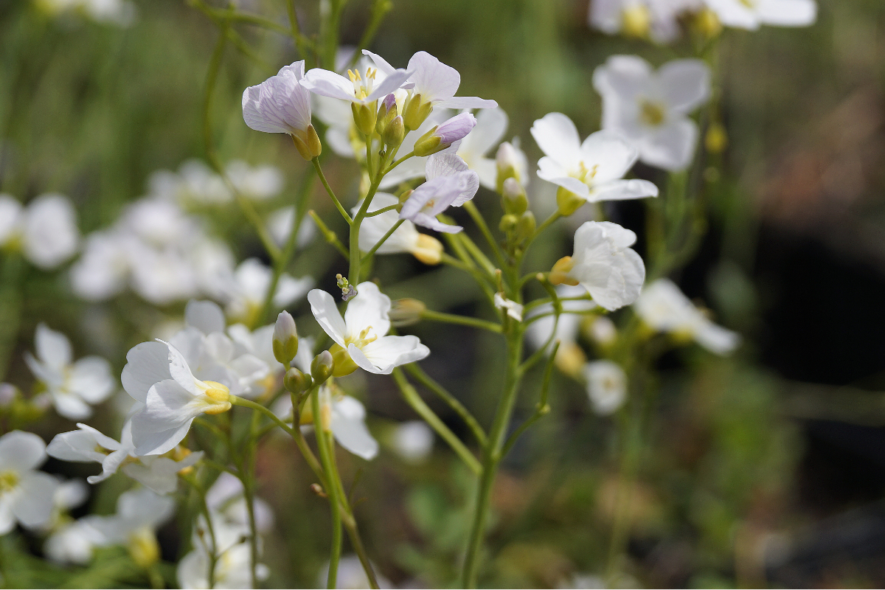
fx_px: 2028
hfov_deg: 24.6
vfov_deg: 16.6
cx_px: 442
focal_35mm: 82
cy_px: 295
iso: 100
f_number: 7.1
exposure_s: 1/400
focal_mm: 55
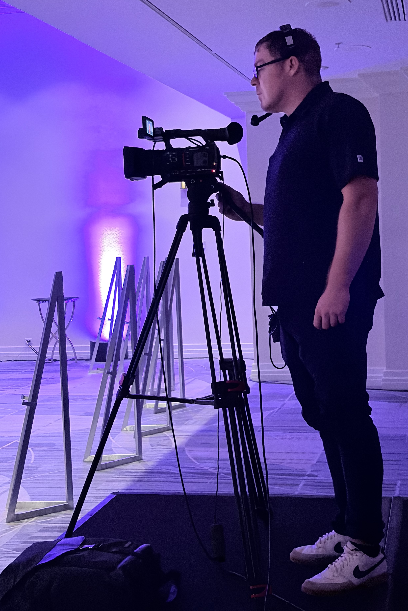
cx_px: 234
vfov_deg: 33.9
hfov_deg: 23.0
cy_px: 285
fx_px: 1003
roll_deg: +2.2
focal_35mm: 59
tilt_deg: -2.2
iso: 500
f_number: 1.6
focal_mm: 5.96
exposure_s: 1/18
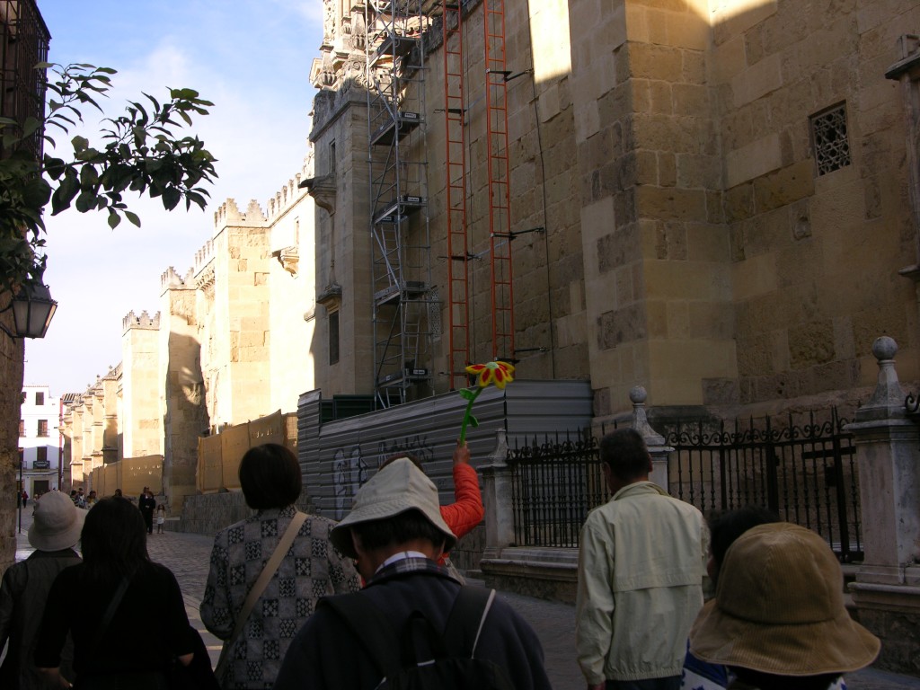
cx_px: 460
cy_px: 345
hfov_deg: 41.2
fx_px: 1223
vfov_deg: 31.5
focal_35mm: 46
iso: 50
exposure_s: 1/153
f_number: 5.3
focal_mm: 11.6
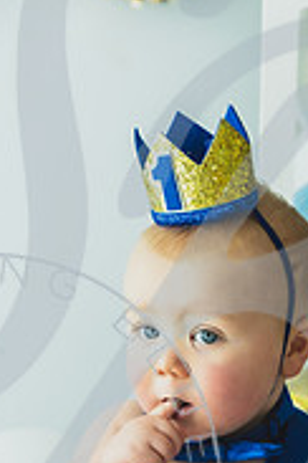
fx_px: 1643
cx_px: 101
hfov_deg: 10.7
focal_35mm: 128
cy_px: 296
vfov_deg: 16.0
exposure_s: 1/125
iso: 200
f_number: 2.8
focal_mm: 52
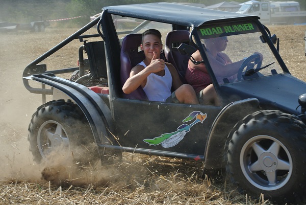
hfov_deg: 17.8
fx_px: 978
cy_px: 102
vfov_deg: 11.9
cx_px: 153
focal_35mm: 115
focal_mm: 42.7
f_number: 5.6
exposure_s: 1/500
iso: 100
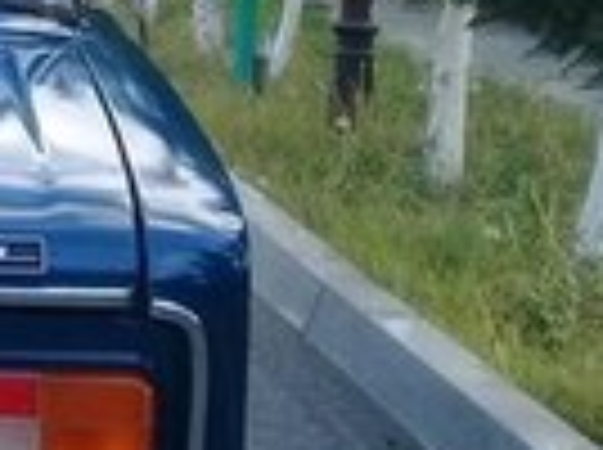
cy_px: -29
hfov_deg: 11.5
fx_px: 2660
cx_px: -648
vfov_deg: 9.6
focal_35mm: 153
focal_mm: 3.3
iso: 50
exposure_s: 1/122
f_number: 2.2
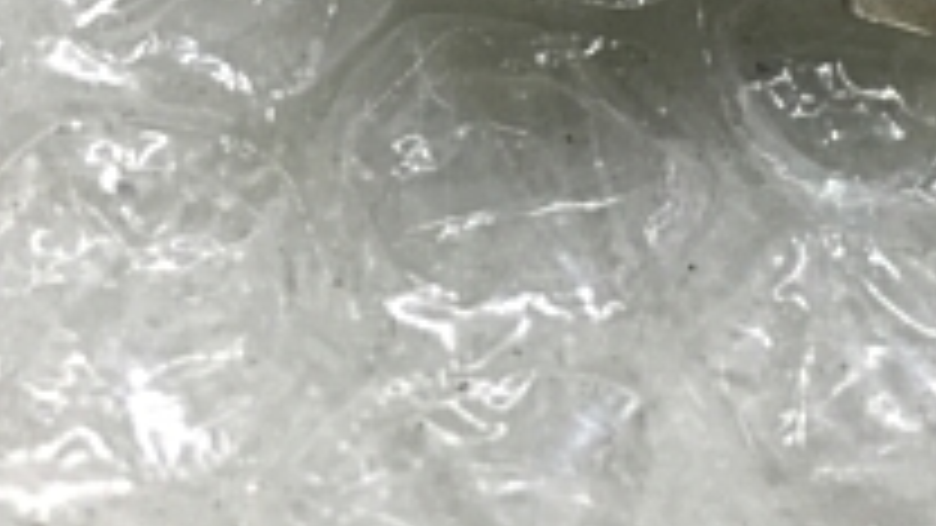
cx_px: 778
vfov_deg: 11.7
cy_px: -355
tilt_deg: -39.7
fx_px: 2407
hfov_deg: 21.7
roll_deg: -16.0
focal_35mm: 97
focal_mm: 4.15
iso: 32
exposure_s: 1/120
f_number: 2.2
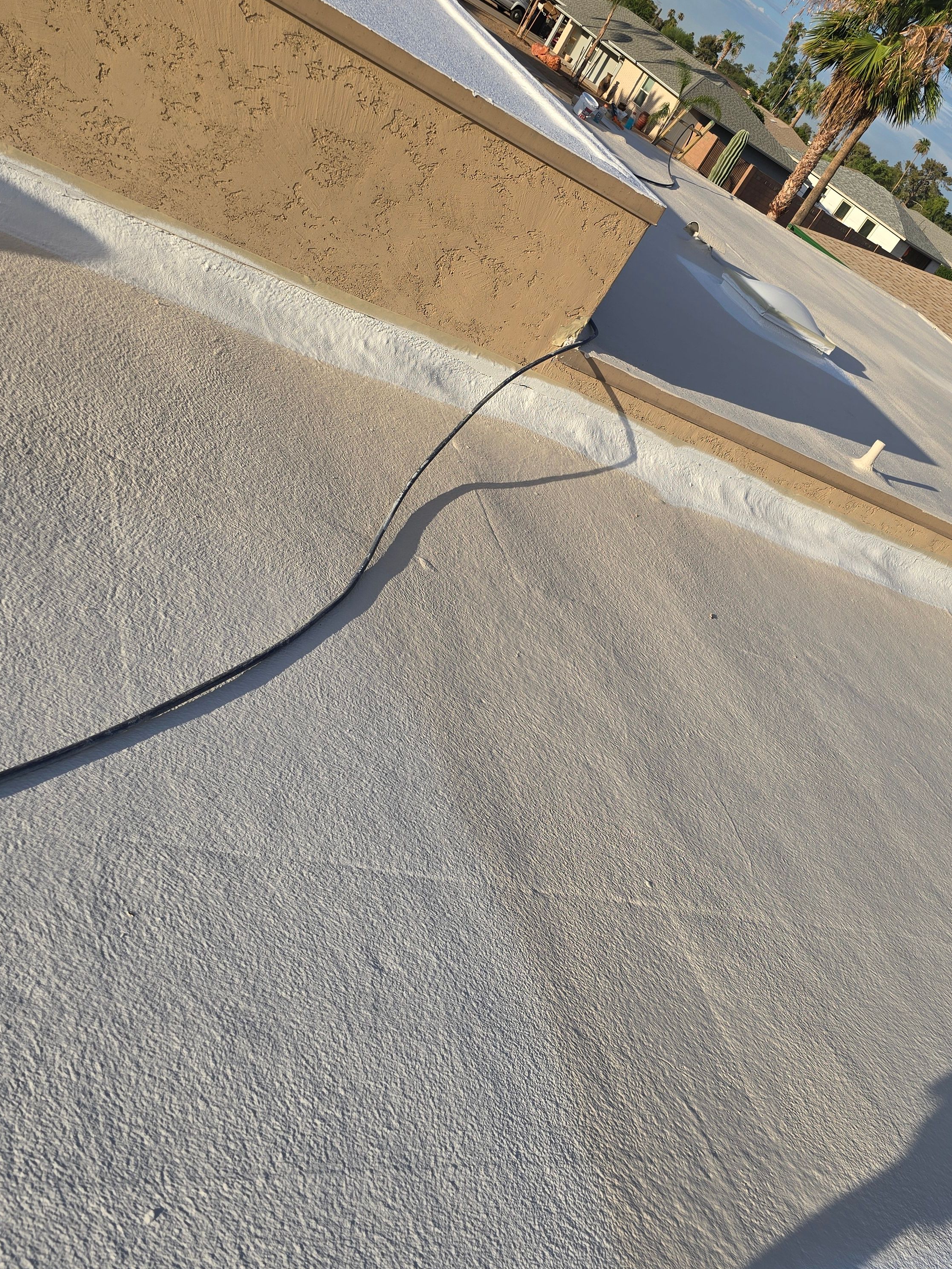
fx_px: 1137
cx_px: 565
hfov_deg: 45.2
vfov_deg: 58.3
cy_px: 588
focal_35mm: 31
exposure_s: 1/1008
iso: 12
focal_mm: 6.3
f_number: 1.7
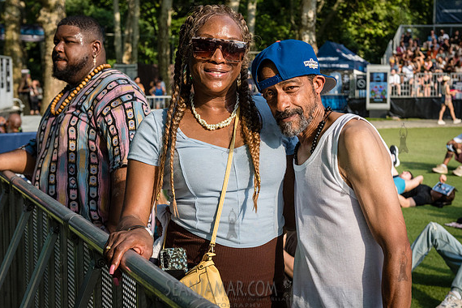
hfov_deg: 34.4
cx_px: 275
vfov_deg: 23.4
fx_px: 744
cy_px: 153
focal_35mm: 58
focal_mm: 48
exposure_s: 1/3200
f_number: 5
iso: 800
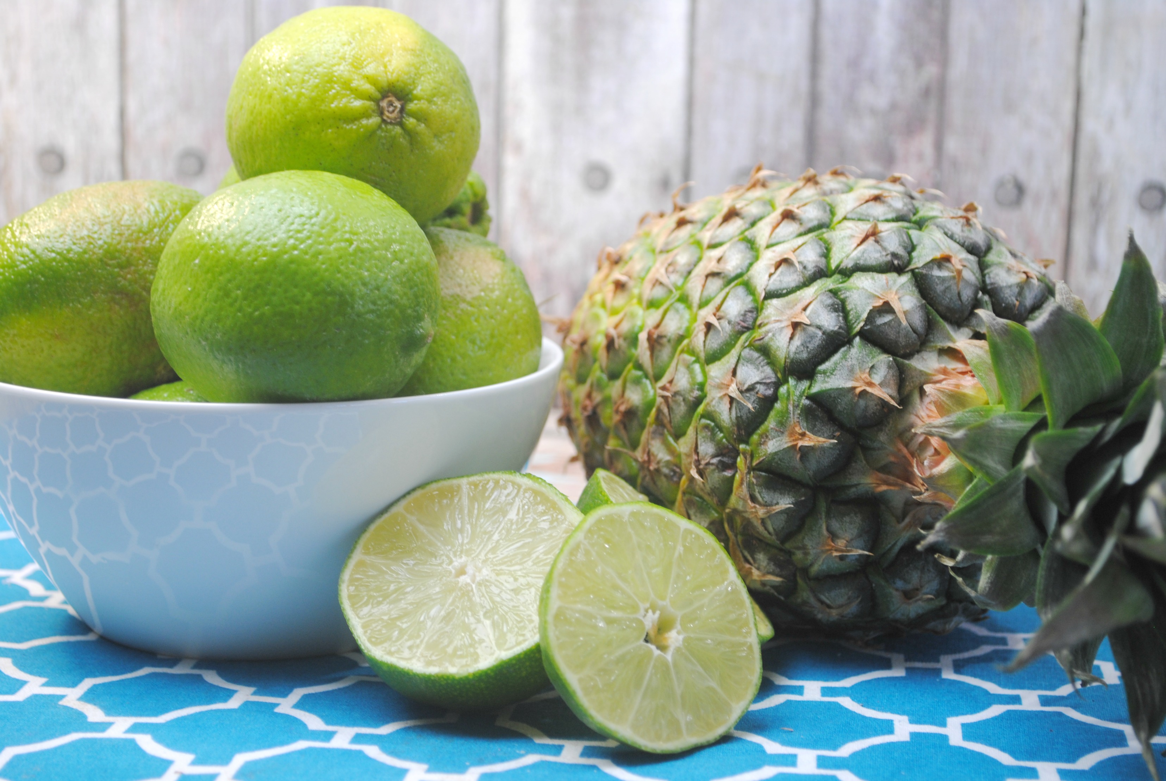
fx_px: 2238
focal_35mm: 69
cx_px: 583
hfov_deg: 29.2
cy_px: 390
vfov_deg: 19.8
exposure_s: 1/30
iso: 200
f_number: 5.3
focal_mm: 46
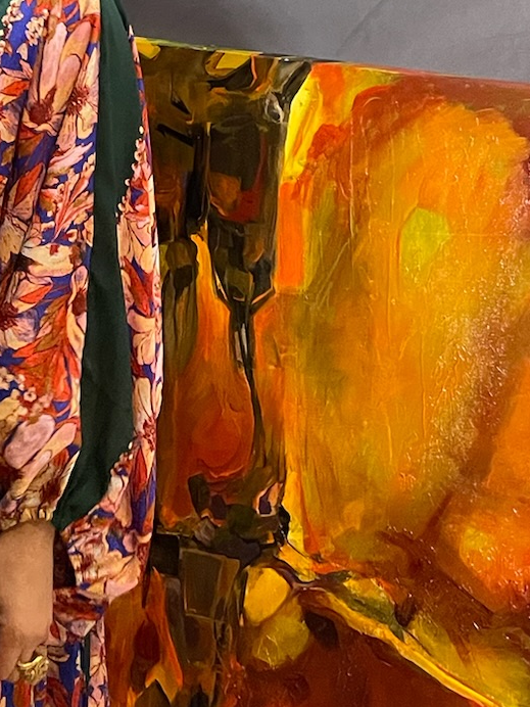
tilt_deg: -2.7
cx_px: -149
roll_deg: -0.5
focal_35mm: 77
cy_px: -172
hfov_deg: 17.9
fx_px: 1572
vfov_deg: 23.0
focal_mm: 4.2
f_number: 1.6
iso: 500
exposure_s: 1/59
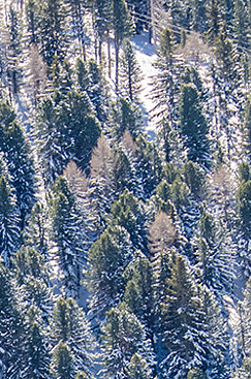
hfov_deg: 3.4
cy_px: 658
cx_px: -176
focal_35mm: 406
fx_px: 4266
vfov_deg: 5.0
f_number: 8
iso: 100
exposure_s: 1/125
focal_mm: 62
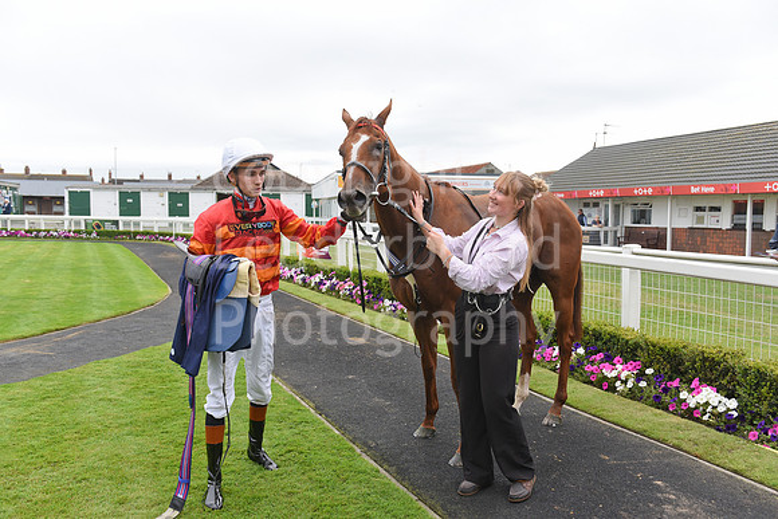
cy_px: 260
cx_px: 389
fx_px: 692
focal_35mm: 32
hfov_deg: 58.7
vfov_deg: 41.1
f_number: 5
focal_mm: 32
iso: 800
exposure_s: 1/1000
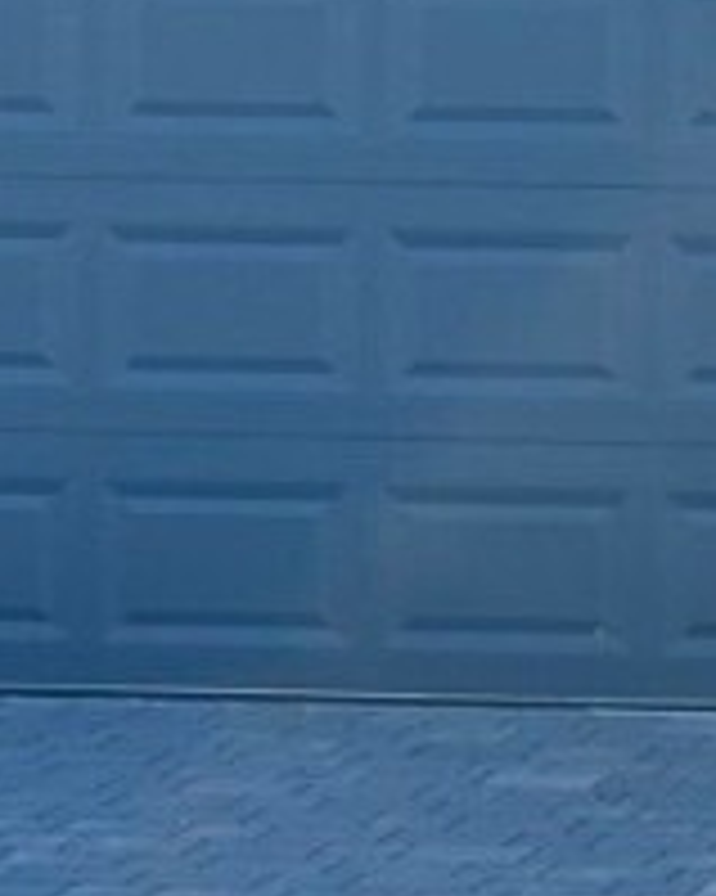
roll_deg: -1.2
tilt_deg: -2.0
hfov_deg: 6.2
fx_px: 6389
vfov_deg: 8.0
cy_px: 261
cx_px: 1675
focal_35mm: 241
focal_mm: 6.76
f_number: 1.78
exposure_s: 1/2179
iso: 64
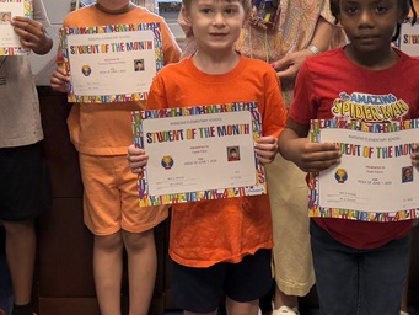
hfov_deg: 26.7
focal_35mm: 72
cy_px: 0
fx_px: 872
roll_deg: +0.7
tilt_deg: -8.8
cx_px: 310
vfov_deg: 19.8
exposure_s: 1/120
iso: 125
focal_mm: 6.76
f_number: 1.78
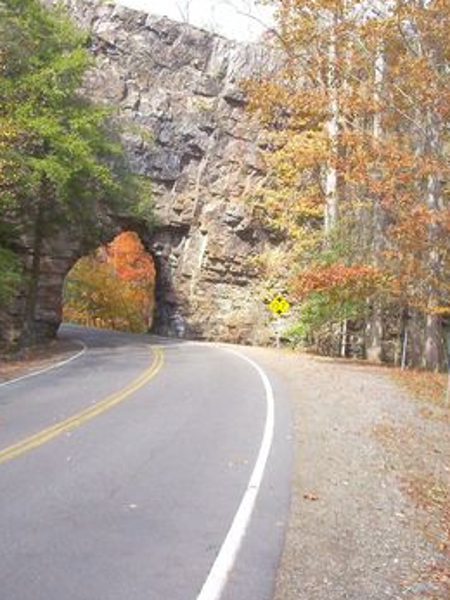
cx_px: 216
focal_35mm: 45
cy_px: 292
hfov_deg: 32.2
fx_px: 780
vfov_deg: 42.1
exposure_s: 1/329
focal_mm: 6
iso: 100
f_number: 4.5
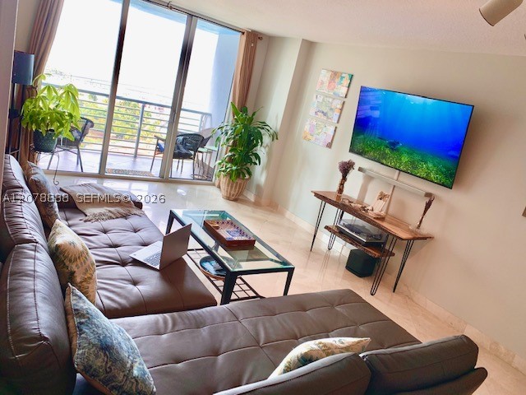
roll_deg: -13.8
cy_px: 198
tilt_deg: -14.5
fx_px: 395
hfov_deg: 67.3
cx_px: 263
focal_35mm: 26
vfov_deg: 53.1
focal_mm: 4.25
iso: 64
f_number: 1.8
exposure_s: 1/120
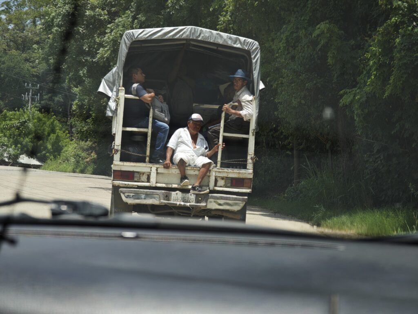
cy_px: 157
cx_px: 209
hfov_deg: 16.4
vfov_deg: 12.3
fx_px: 1449
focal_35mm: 120
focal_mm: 19.4
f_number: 2.5
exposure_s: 1/731
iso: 50
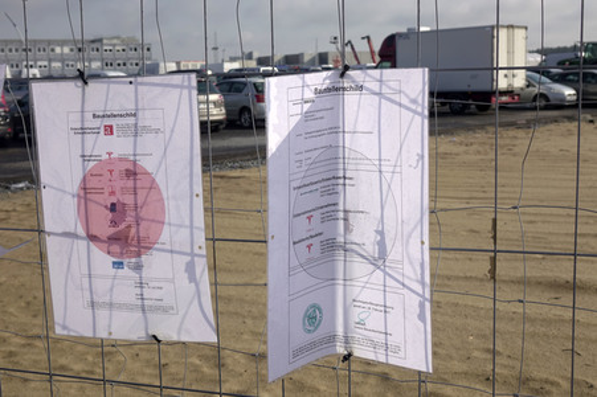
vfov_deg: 28.0
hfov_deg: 41.1
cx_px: 298
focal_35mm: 48
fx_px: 795
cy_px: 198
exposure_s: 1/125
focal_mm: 17.48
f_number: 5
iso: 100
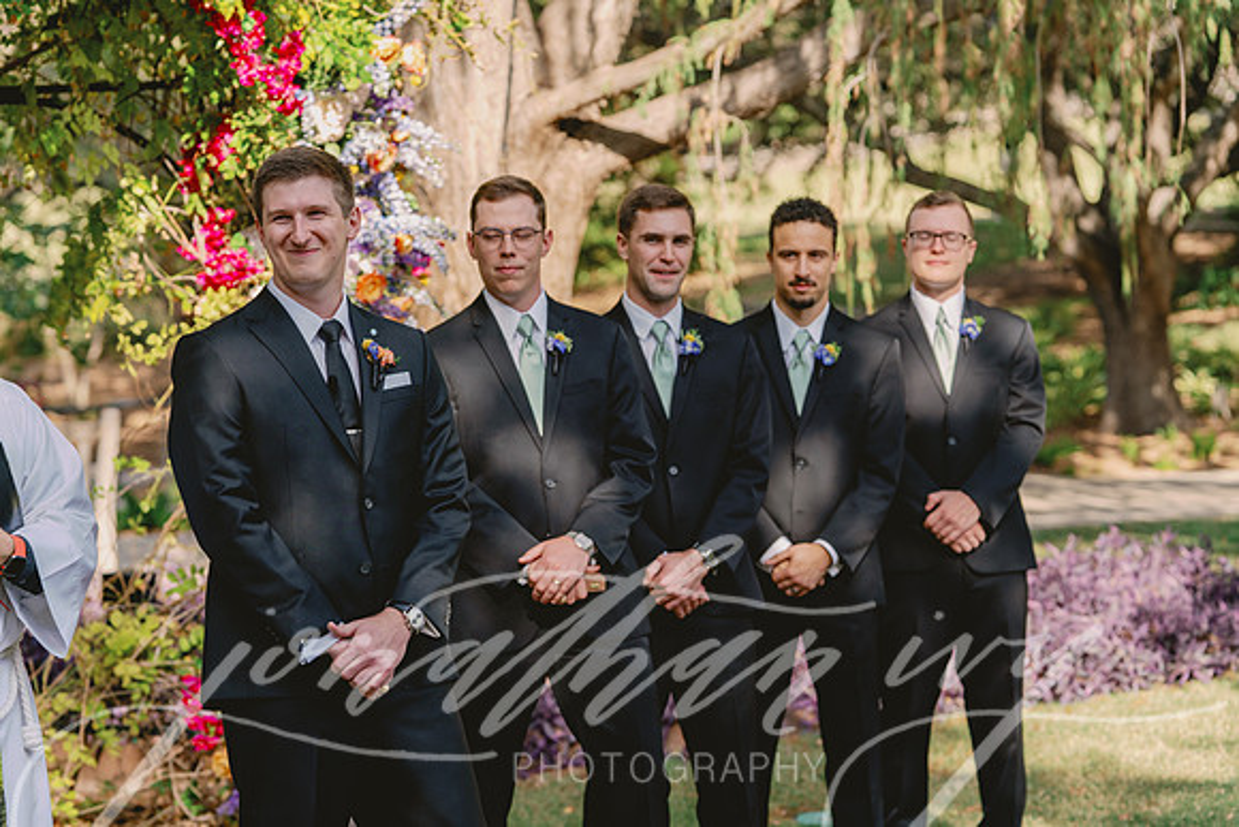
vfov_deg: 13.7
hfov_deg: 20.4
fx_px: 3442
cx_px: 620
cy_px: 414
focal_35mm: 100
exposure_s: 1/500
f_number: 4
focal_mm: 100
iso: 200
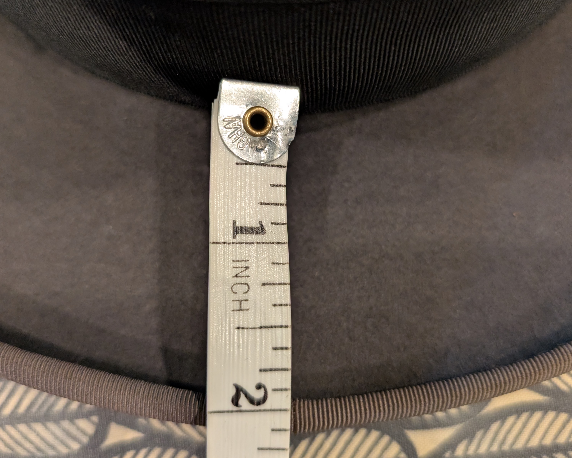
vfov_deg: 45.6
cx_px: 285
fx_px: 542
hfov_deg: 55.7
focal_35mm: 32
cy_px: 193
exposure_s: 1/120
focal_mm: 6.9
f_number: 1.68
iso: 793
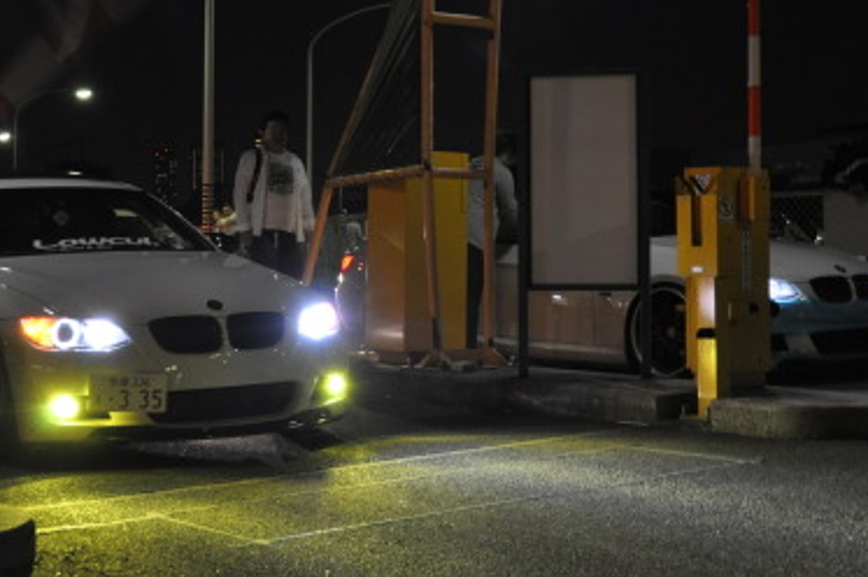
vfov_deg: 21.1
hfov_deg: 31.4
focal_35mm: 64
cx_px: 403
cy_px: 174
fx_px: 1542
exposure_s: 1/6
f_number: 6.3
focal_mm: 30
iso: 800
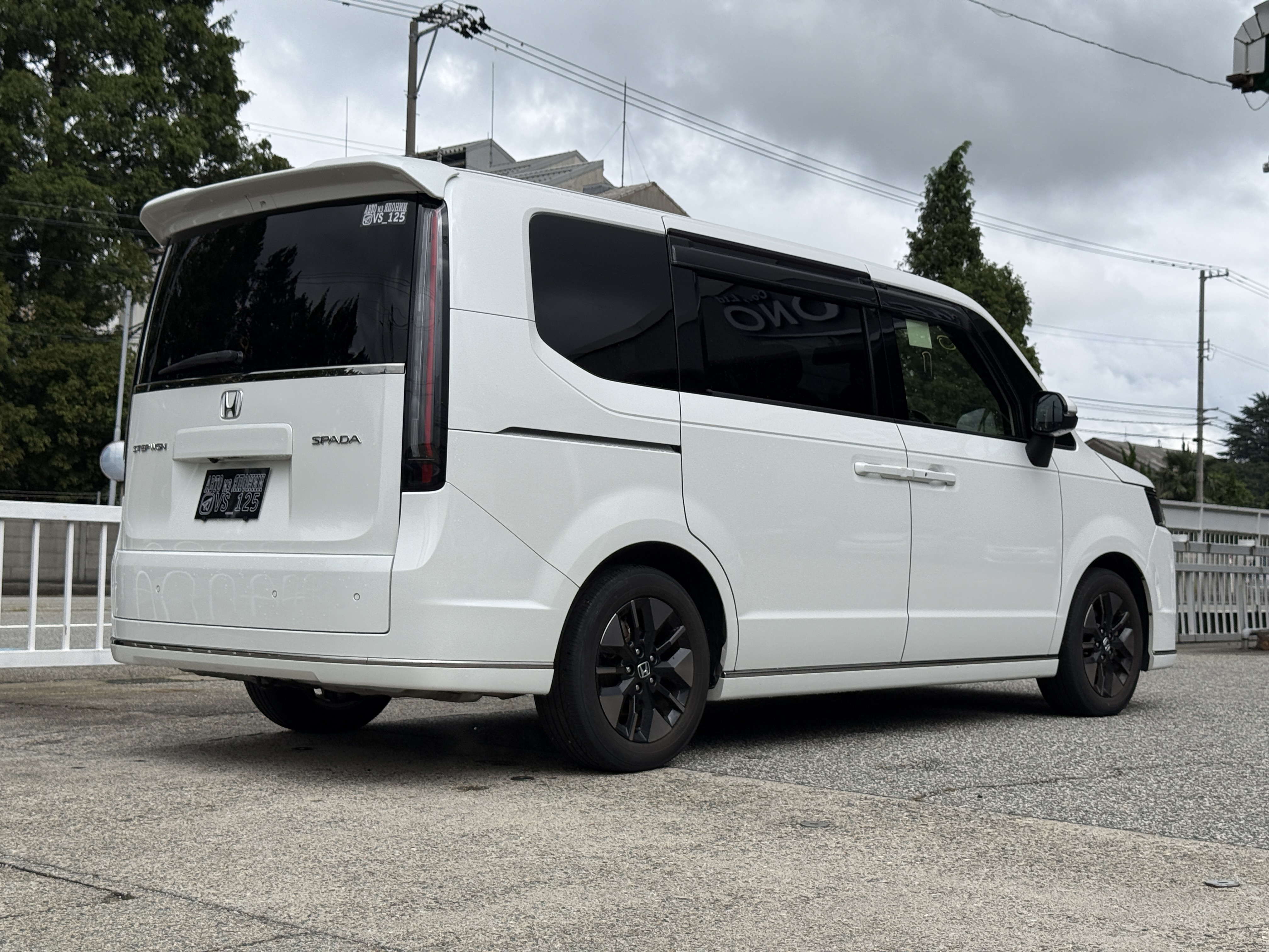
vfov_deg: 30.3
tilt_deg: +3.0
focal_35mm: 48
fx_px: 1760
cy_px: 476
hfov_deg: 39.7
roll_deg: -1.8
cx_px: 634
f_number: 1.78
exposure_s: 1/4587
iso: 64
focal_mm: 6.76
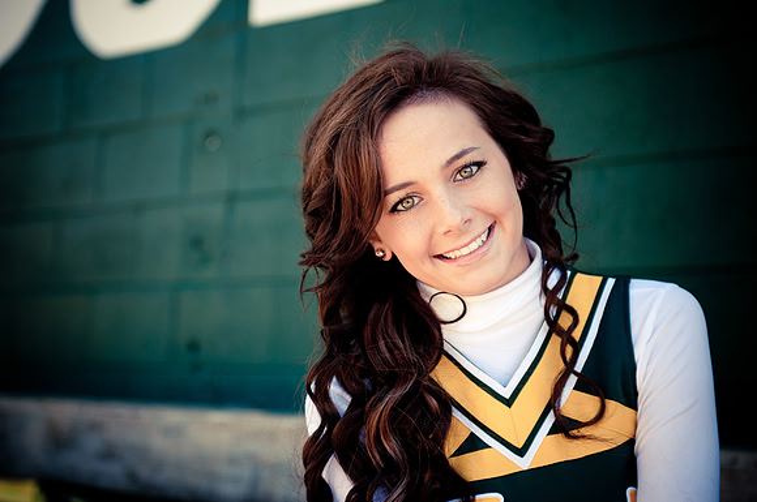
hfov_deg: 22.7
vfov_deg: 15.1
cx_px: 378
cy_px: 251
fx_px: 1890
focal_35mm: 90
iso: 200
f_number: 2.8
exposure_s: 1/500
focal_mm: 60
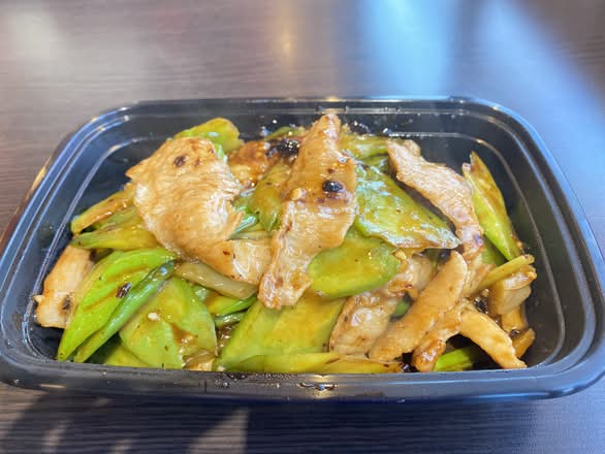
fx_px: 455
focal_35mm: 26
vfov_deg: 53.1
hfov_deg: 67.3
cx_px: 302
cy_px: 227
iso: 250
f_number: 1.8
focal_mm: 4.25
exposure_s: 1/60
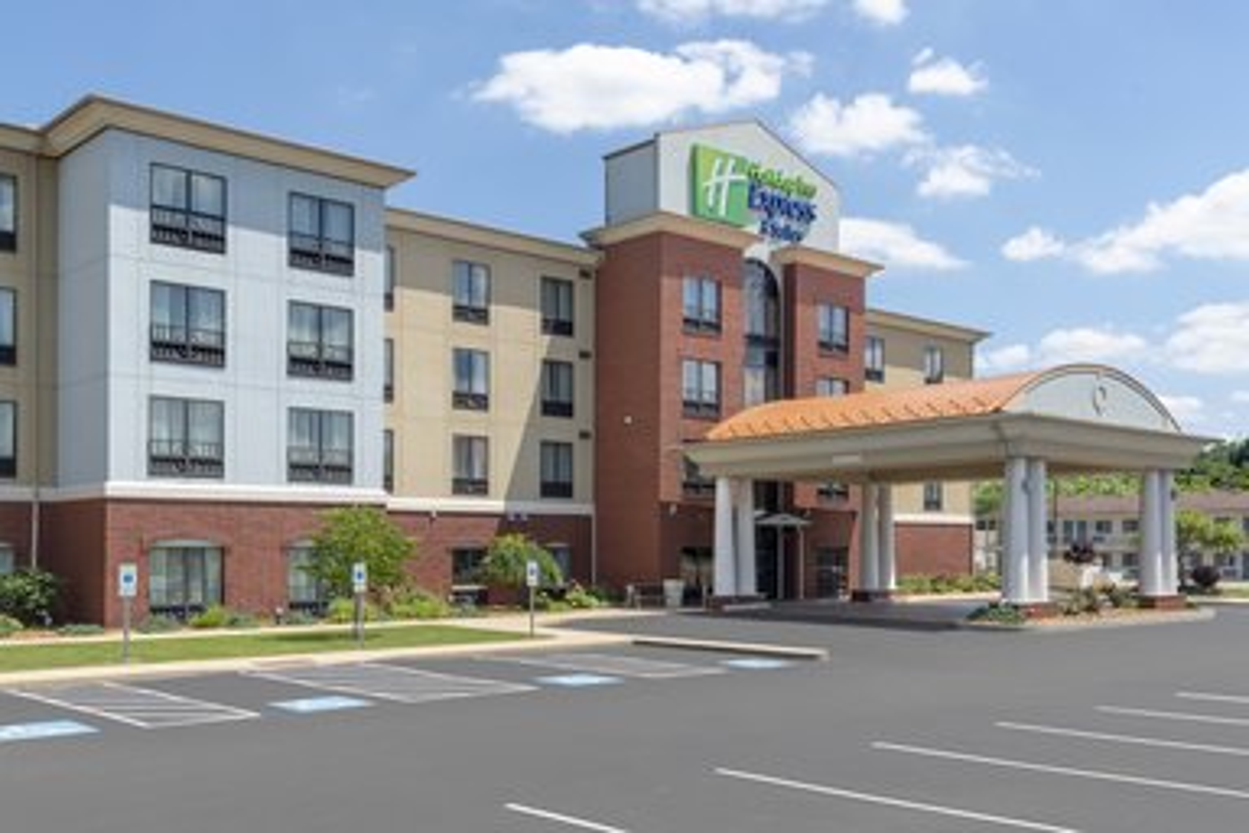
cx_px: 624
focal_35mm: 34
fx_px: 1180
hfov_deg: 55.8
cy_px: 416
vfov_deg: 38.9
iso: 100
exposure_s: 1/160
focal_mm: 34
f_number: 9
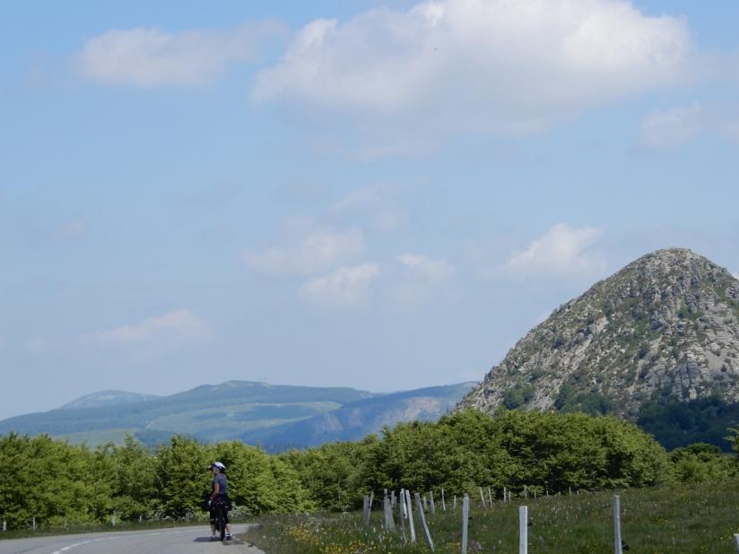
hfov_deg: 16.7
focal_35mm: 118
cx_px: 430
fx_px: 2519
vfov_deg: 12.6
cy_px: 302
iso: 80
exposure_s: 1/500
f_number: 5
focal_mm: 16.9
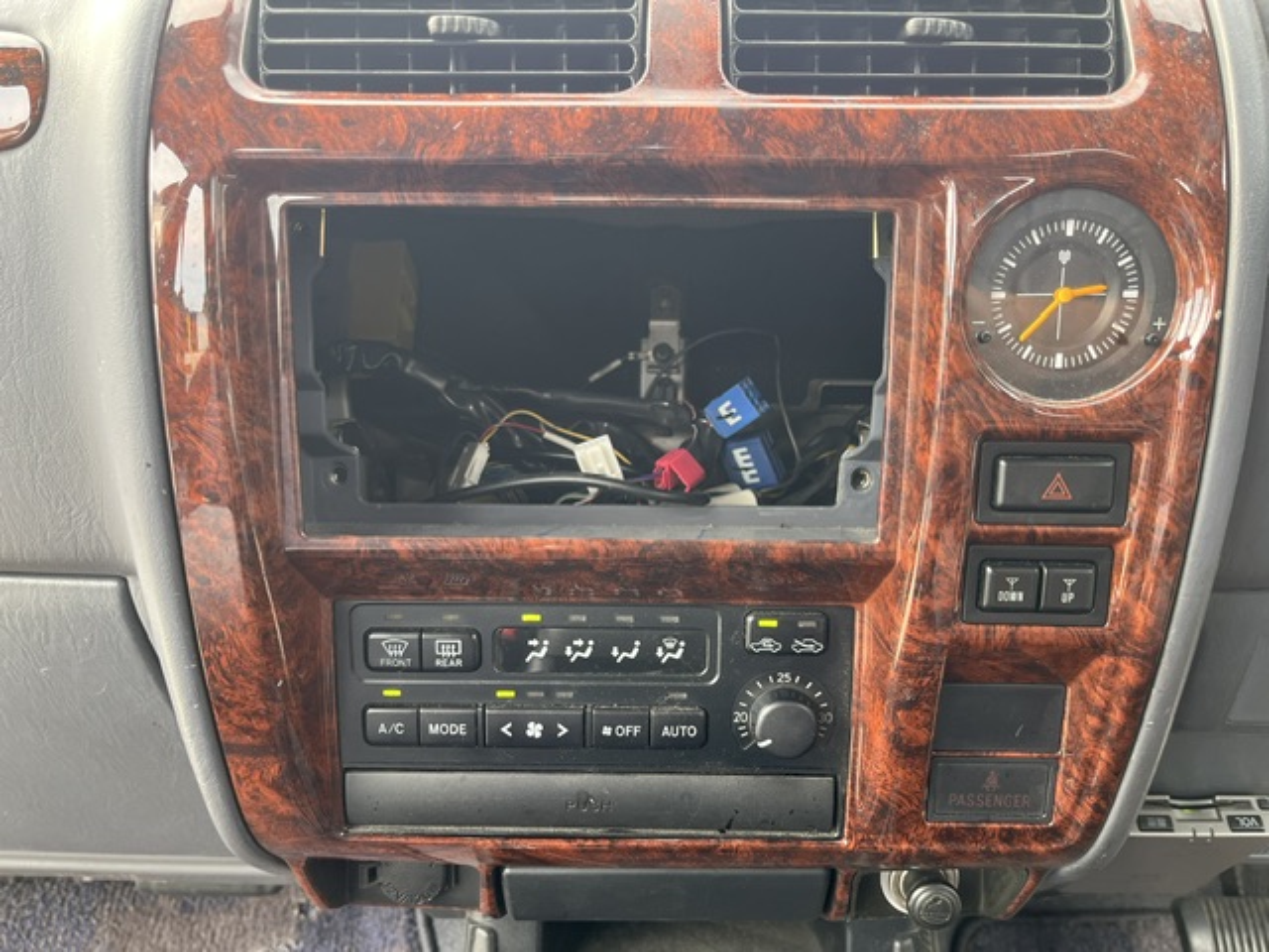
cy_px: 476
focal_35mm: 26
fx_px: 953
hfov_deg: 67.3
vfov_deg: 53.1
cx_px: 634
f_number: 1.6
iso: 125
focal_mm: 5.1
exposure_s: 1/121
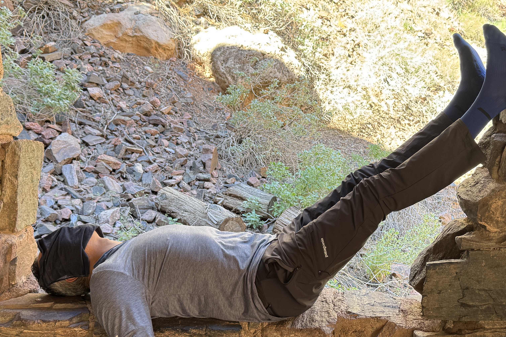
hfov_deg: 41.7
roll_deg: -0.6
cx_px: 312
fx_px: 660
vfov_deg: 28.5
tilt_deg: -9.1
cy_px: 219
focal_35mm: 47
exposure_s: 1/121
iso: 80
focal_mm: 6.76
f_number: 1.78
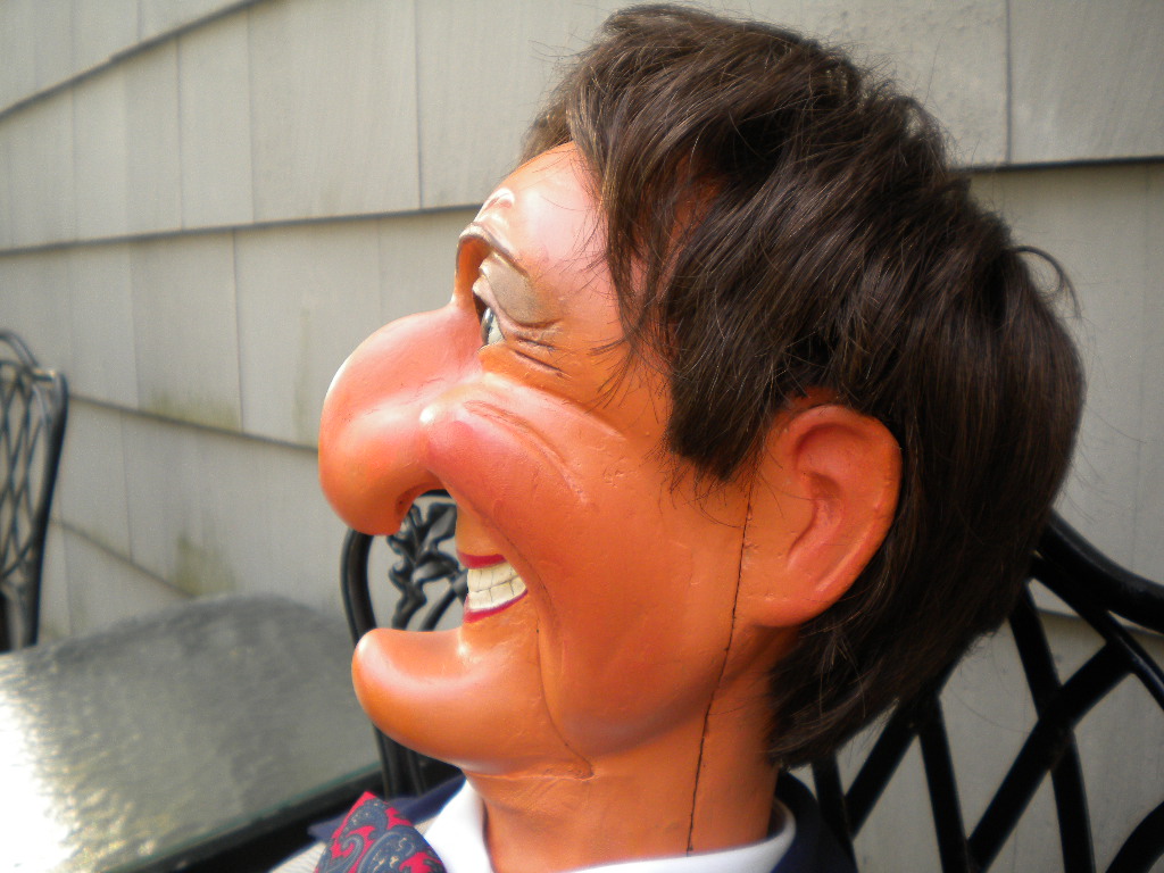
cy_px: 436
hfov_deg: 52.6
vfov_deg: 40.7
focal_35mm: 35
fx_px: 1177
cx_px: 582
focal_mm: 6.3
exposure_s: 1/61.1
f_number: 3.1
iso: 106
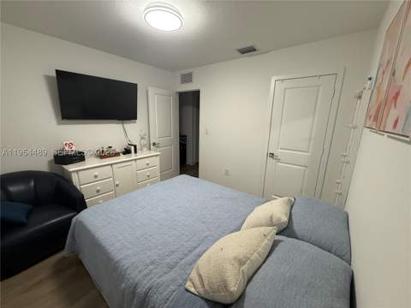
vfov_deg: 85.7
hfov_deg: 102.1
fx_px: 166
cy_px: 154
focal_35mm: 14
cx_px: 206
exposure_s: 1/120
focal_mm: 2.22
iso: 320
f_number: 2.2
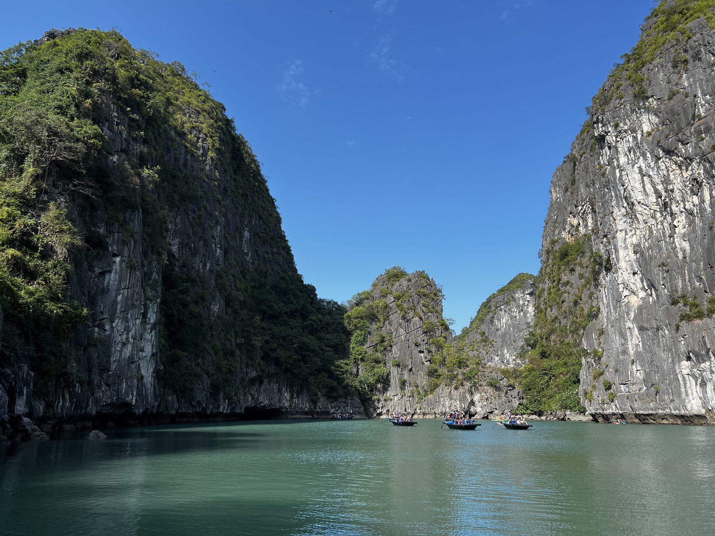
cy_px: 268
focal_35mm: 26
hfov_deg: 67.3
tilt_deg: +14.9
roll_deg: +0.5
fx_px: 537
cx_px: 358
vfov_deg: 53.1
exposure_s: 1/2762
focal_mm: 5.7
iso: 50
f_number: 1.5
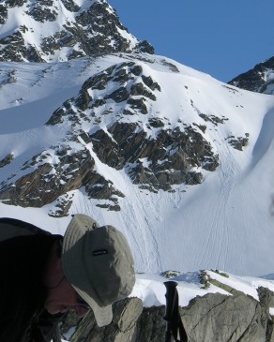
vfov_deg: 8.5
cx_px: 107
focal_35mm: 226
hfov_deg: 6.8
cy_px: 72
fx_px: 2291
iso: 50
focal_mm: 27.3
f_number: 5.8
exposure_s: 1/550
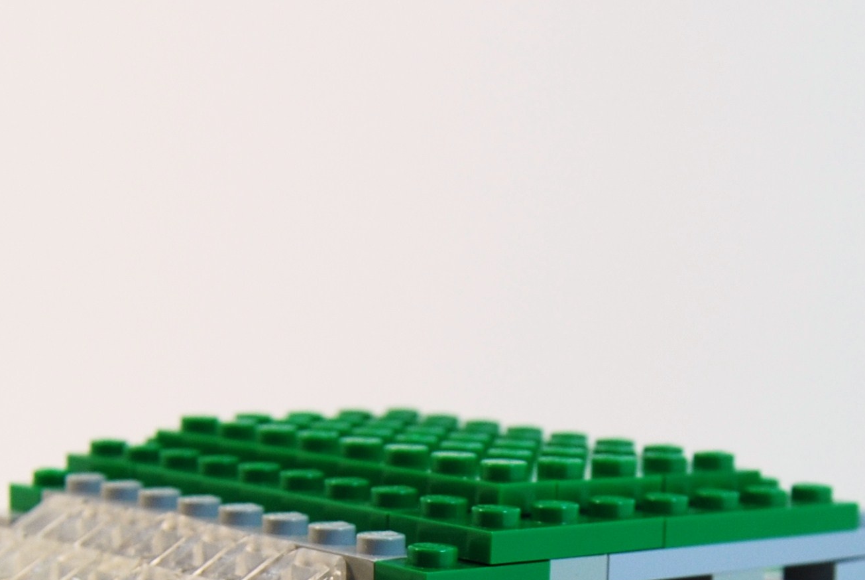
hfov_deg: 22.8
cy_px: 753
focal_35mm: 89
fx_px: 2141
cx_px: 528
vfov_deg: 14.7
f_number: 5.6
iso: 160
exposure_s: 1/125
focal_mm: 20
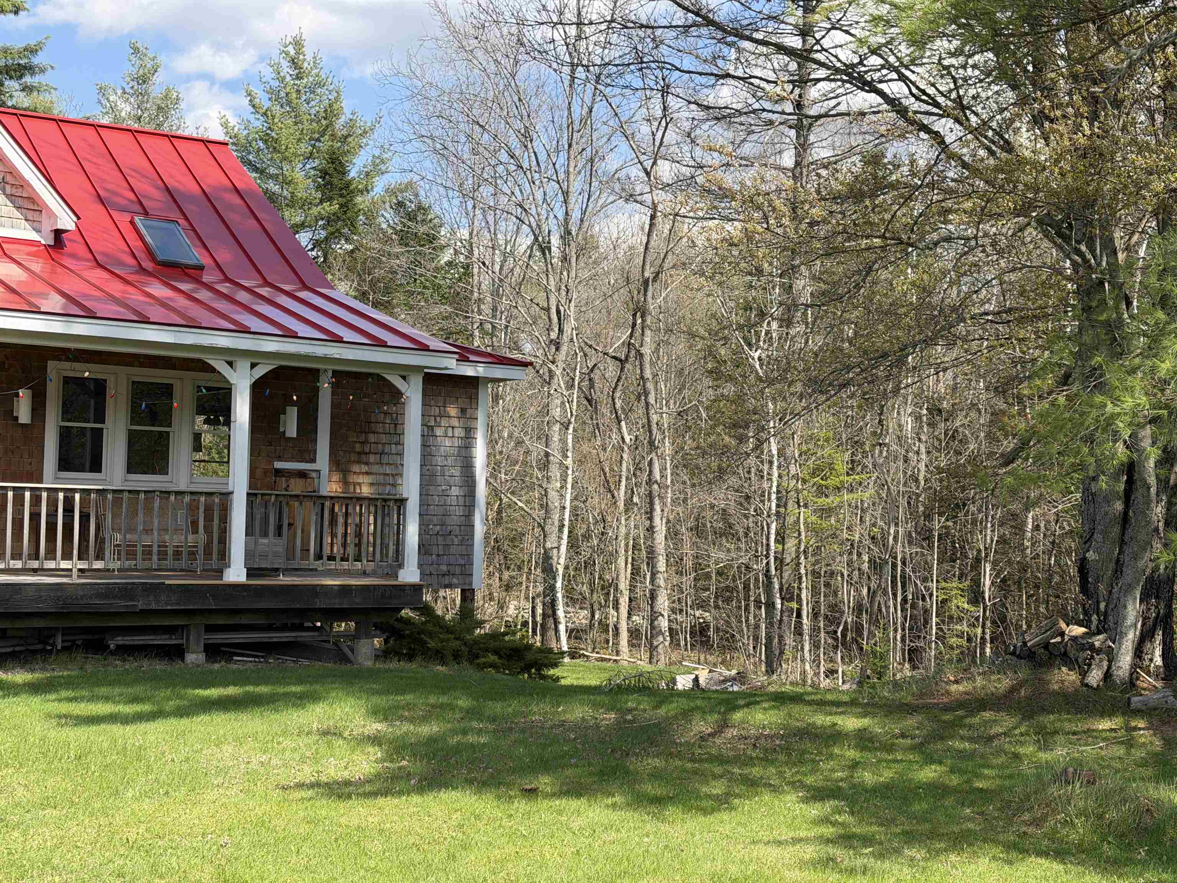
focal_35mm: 48
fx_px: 1632
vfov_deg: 30.3
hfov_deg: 39.7
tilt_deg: +0.9
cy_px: 442
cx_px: 588
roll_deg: -1.1
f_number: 1.78
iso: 64
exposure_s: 1/2033
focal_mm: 6.76
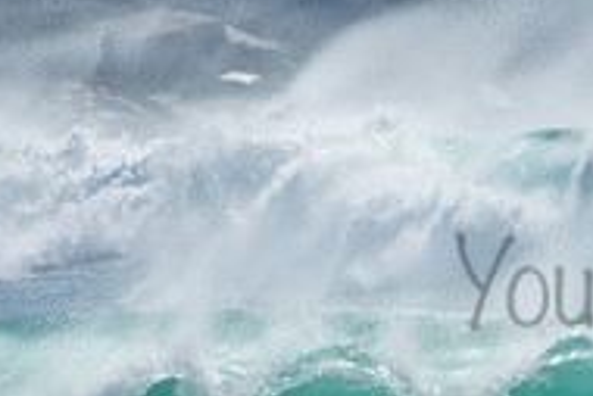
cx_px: 777
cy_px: 254
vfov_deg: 0.8
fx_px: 30199
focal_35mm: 1832
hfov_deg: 1.1
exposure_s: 1/1250
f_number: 5.6
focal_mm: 400
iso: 160
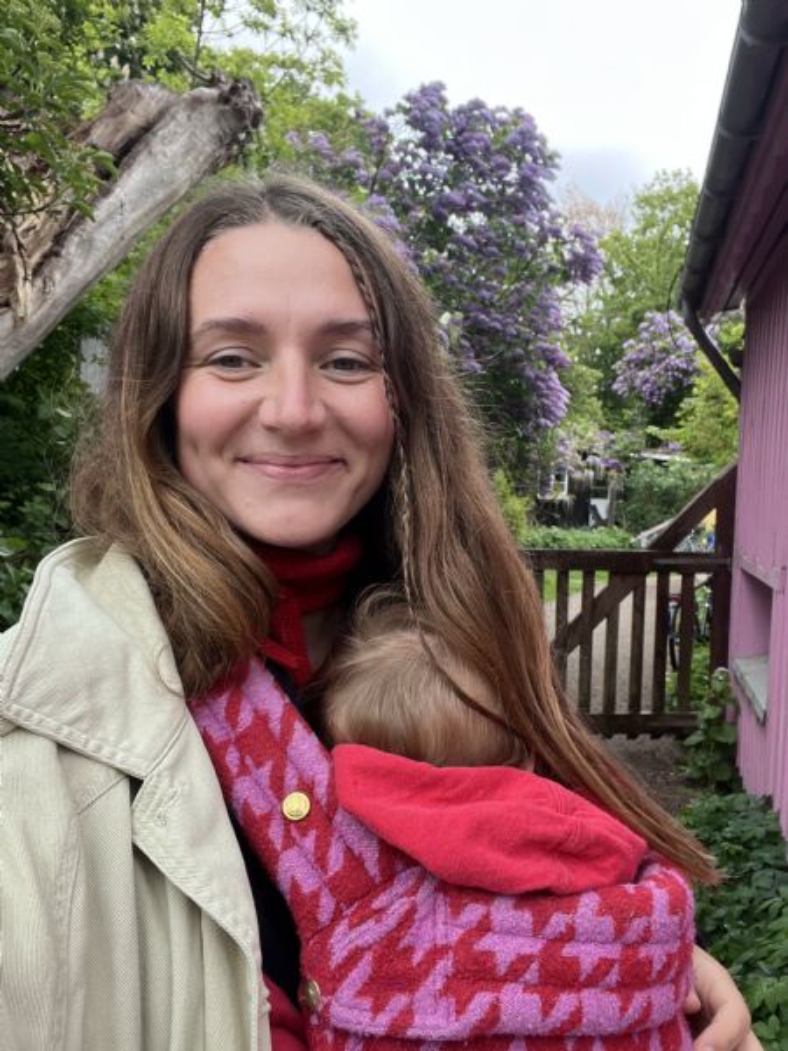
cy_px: 526
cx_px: 394
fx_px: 911
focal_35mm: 30
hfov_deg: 46.8
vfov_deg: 60.0
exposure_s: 1/201
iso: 25
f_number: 2.2
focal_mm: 2.71
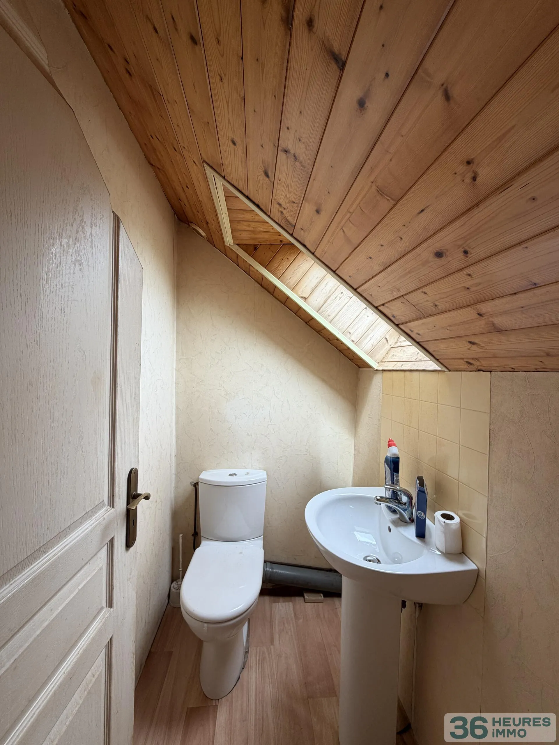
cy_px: 372
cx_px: 280
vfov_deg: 102.1
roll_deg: -1.6
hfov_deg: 85.7
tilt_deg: -1.8
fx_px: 301
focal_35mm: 14
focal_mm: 2.22
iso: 80
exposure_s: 1/121
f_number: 2.2
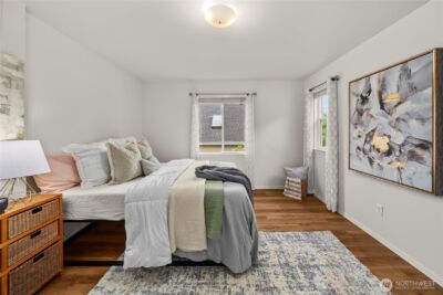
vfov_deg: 90.1
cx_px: 222
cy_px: 148
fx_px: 148
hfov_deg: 112.6
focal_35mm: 12
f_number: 7.1
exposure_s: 1/13
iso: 1000
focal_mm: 12
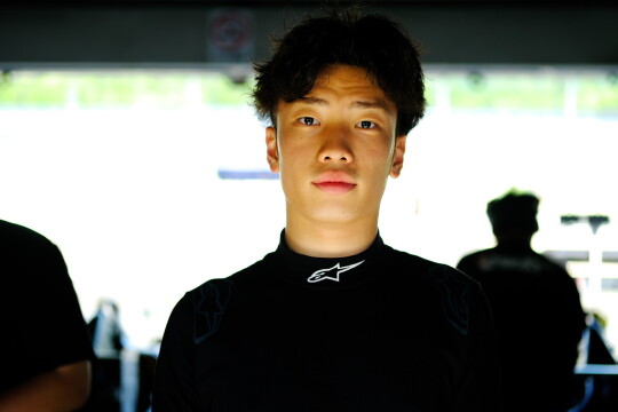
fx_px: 1287
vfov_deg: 18.2
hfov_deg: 27.0
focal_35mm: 75
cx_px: 309
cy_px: 206
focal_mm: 50
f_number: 2
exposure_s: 1/750
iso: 160
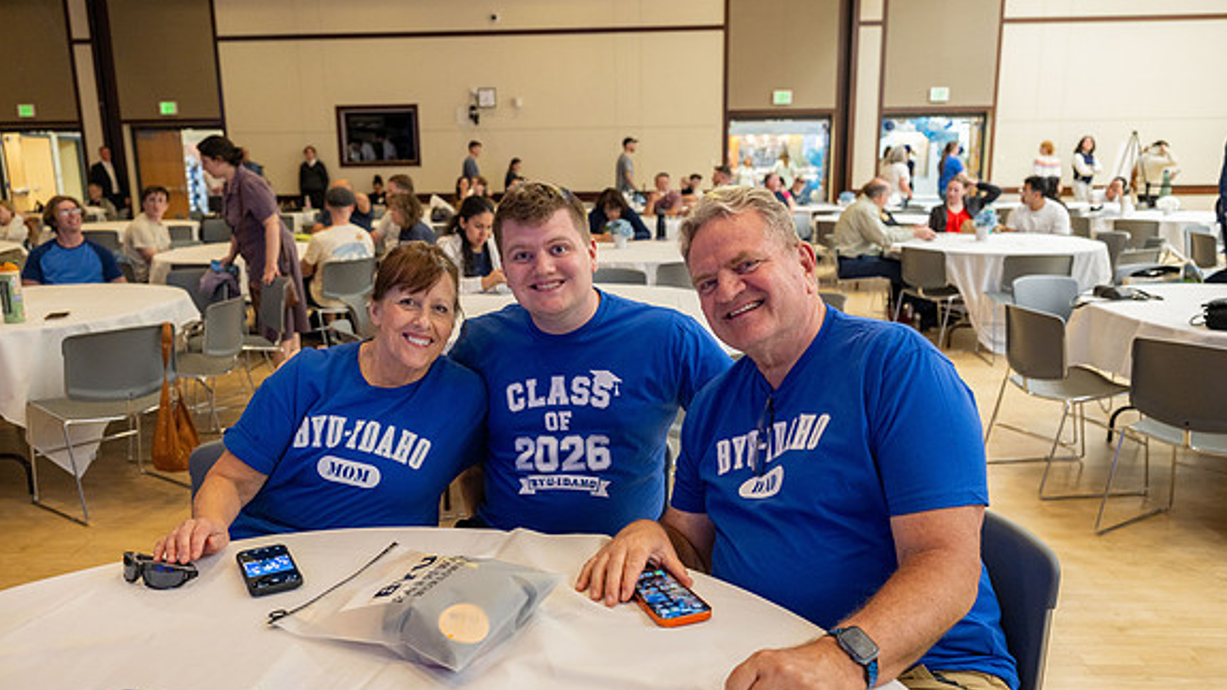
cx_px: 614
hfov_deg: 66.1
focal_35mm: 29
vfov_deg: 40.1
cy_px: 397
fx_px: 944
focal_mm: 27.5
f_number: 3.5
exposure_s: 1/100
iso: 640
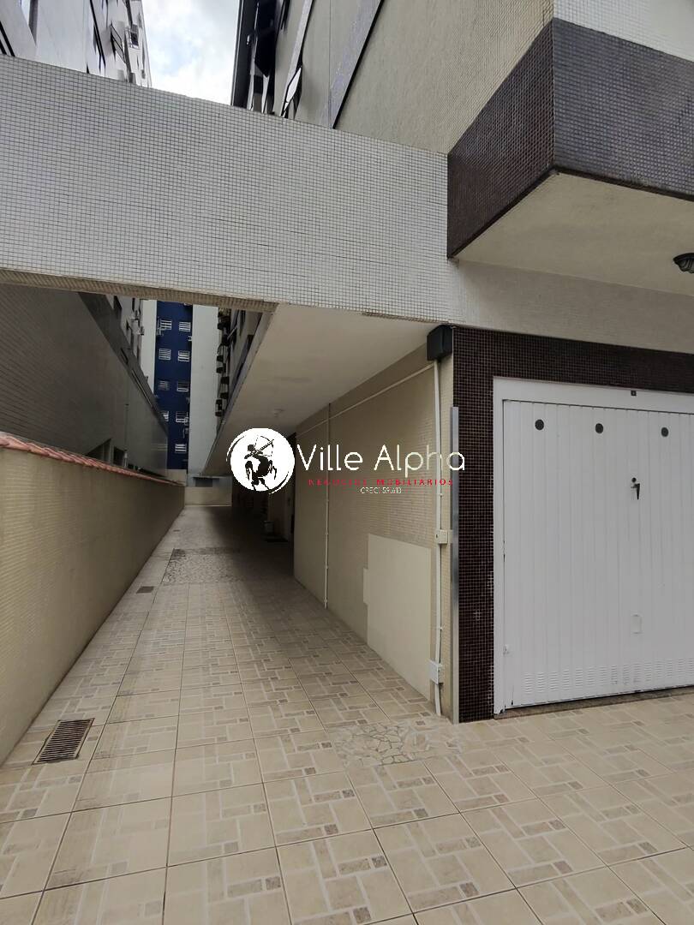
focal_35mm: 13
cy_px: 462
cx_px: 347
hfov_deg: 89.9
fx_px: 348
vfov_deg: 106.2
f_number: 2.2
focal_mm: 2.24
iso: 54
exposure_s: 1/1000
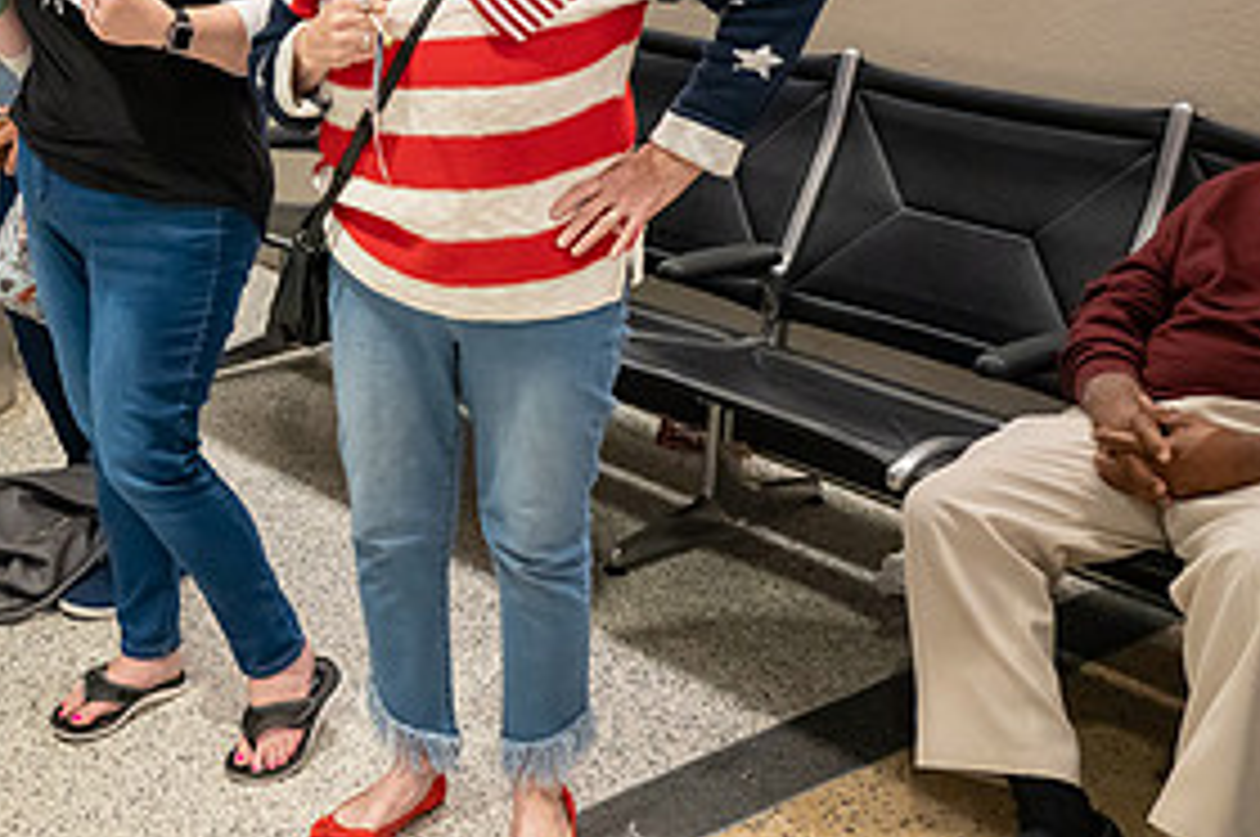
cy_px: 194
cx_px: 81
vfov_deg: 22.7
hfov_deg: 32.0
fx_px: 2063
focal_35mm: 59
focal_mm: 28.5
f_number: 4.5
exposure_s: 1/200
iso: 9000
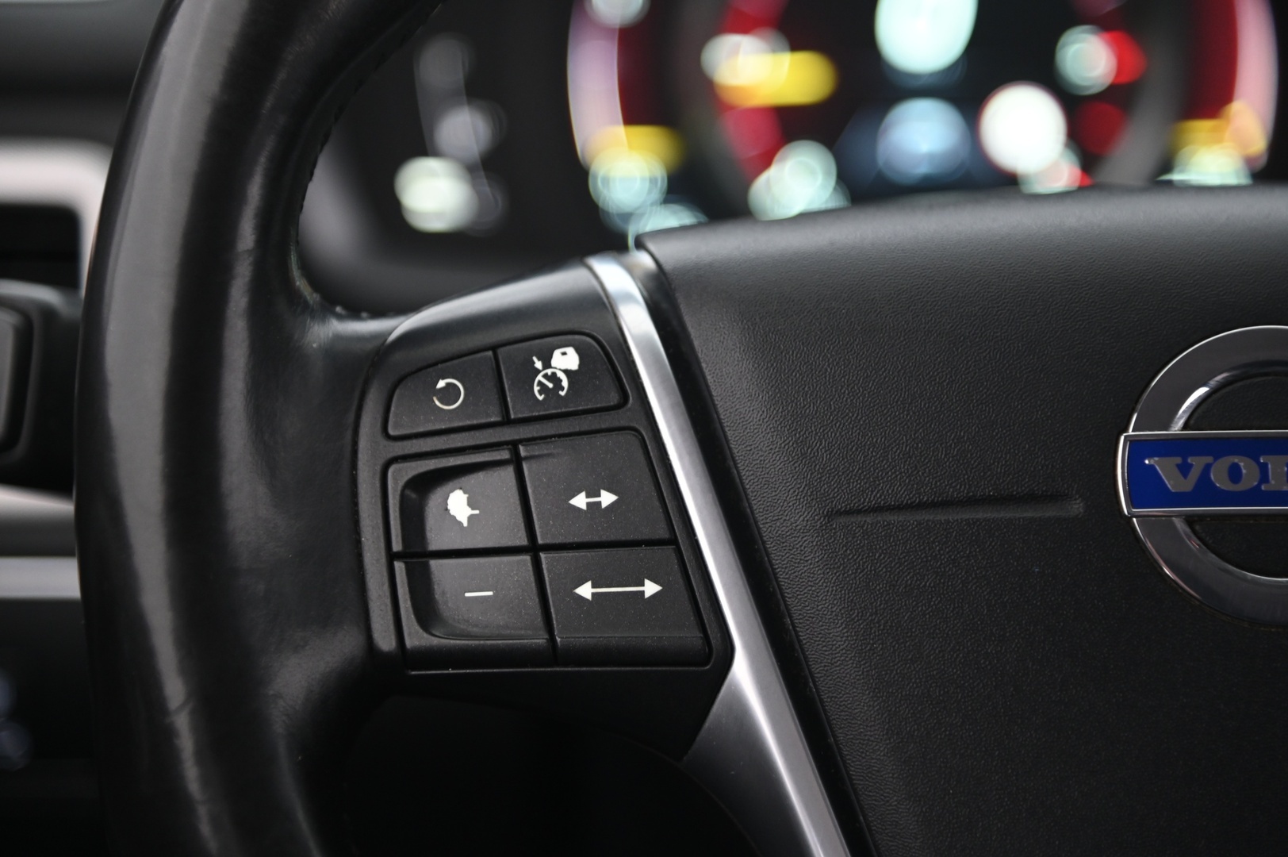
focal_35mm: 120
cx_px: 644
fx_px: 4290
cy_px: 428
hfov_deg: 17.1
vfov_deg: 11.4
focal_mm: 120
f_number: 4
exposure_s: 1/15
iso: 2000
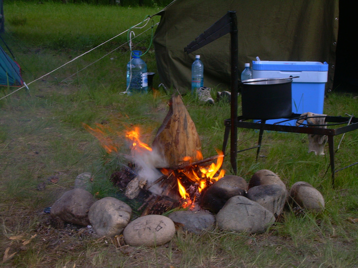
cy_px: 134
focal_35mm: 82
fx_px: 848
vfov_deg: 18.0
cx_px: 179
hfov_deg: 23.8
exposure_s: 1/60
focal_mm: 13.9
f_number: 4
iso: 50
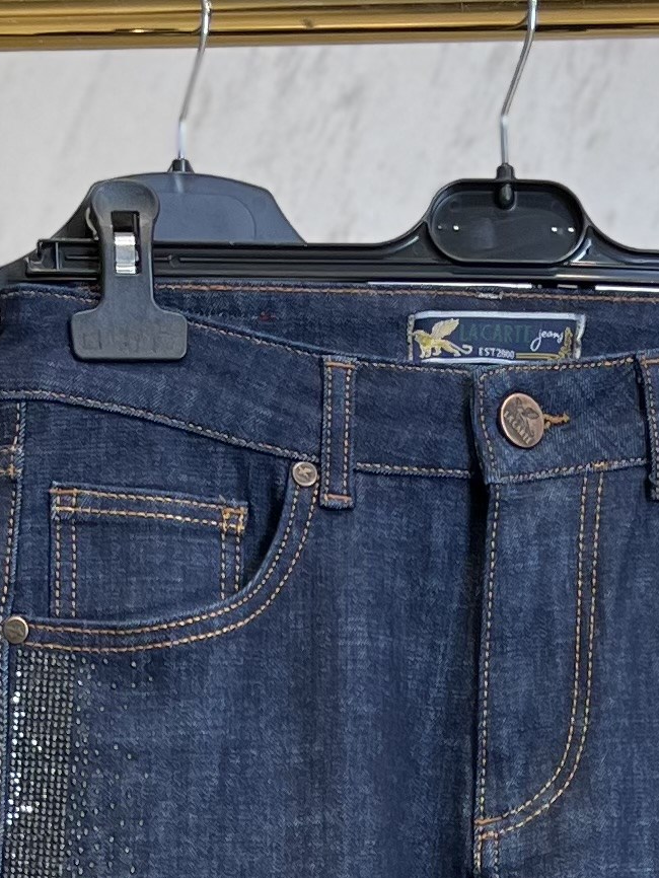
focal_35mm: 121
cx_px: 349
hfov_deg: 12.3
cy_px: 1525
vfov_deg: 14.5
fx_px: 3070
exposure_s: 1/122
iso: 32
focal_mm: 5.1
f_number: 1.6
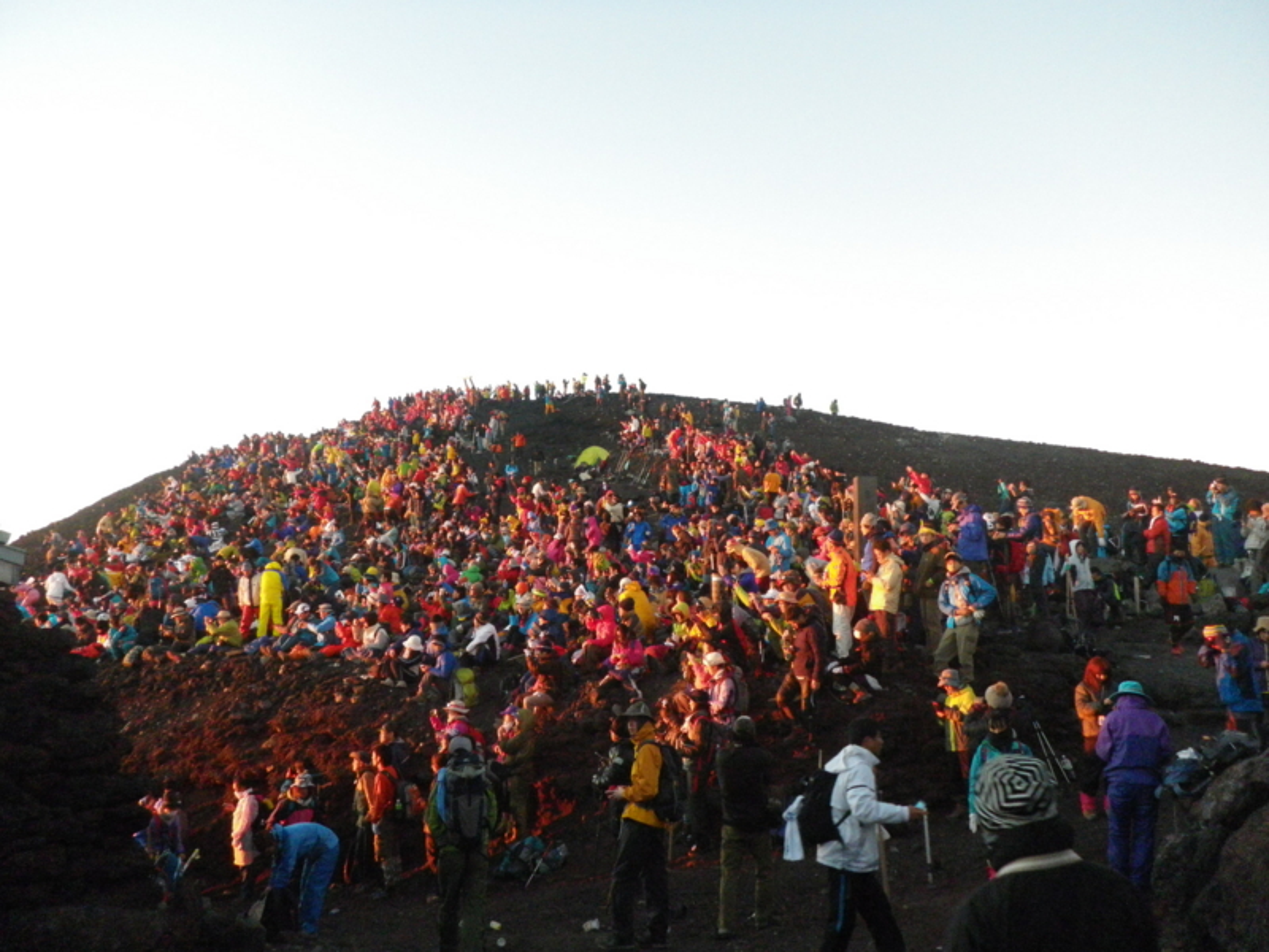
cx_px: 634
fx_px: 1283
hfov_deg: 52.6
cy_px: 476
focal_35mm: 35
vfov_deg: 40.7
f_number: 3.8
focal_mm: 6.2
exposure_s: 1/60
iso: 500
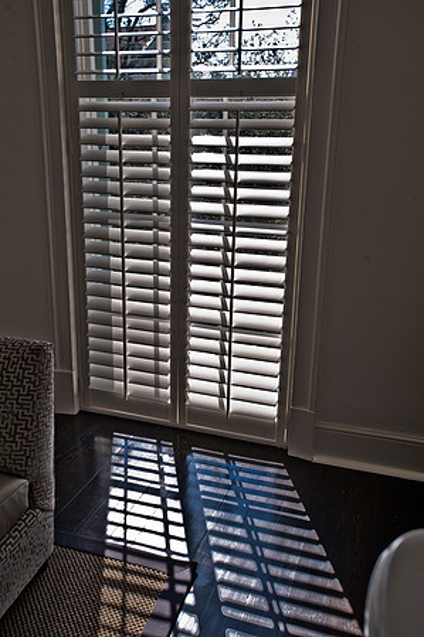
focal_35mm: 35
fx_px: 620
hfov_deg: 37.8
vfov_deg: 54.5
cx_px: 212
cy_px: 318
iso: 200
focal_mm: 35
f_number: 8
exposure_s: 1/200
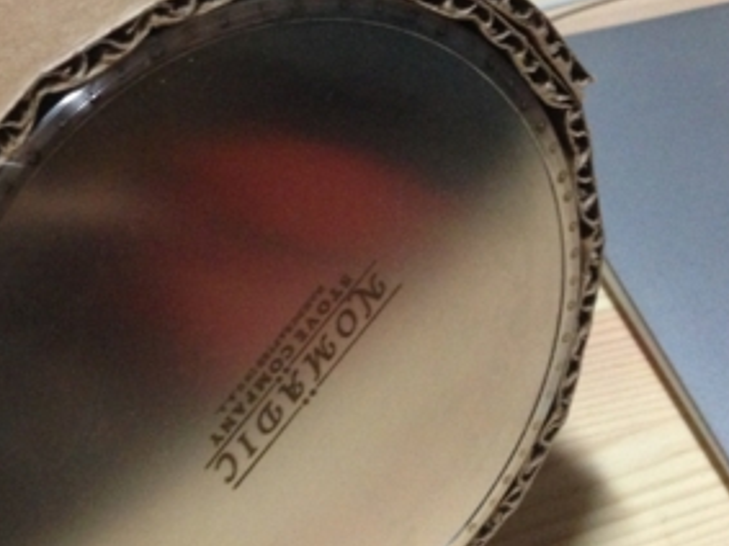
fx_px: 1474
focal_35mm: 70
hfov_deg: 27.7
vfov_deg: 21.0
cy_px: 322
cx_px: 278
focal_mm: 4.13
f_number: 2.4
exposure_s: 1/15
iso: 400
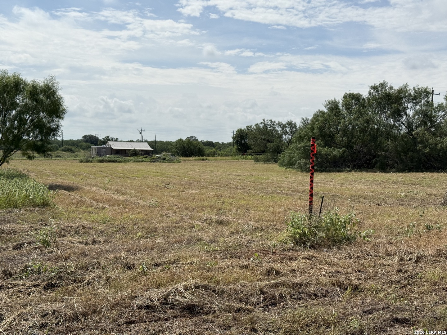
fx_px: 620
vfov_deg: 30.3
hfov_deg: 39.7
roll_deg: -2.5
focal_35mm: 48
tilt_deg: -1.8
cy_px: 168
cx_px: 224
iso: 64
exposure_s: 1/11364
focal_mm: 6.76
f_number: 1.78
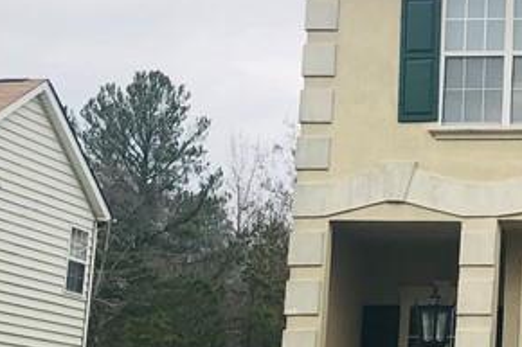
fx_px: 1493
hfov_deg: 17.9
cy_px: 162
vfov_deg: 13.3
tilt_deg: +11.2
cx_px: 758
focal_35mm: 103
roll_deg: +0.1
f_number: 1.8
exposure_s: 1/774
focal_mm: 3.99
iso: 20
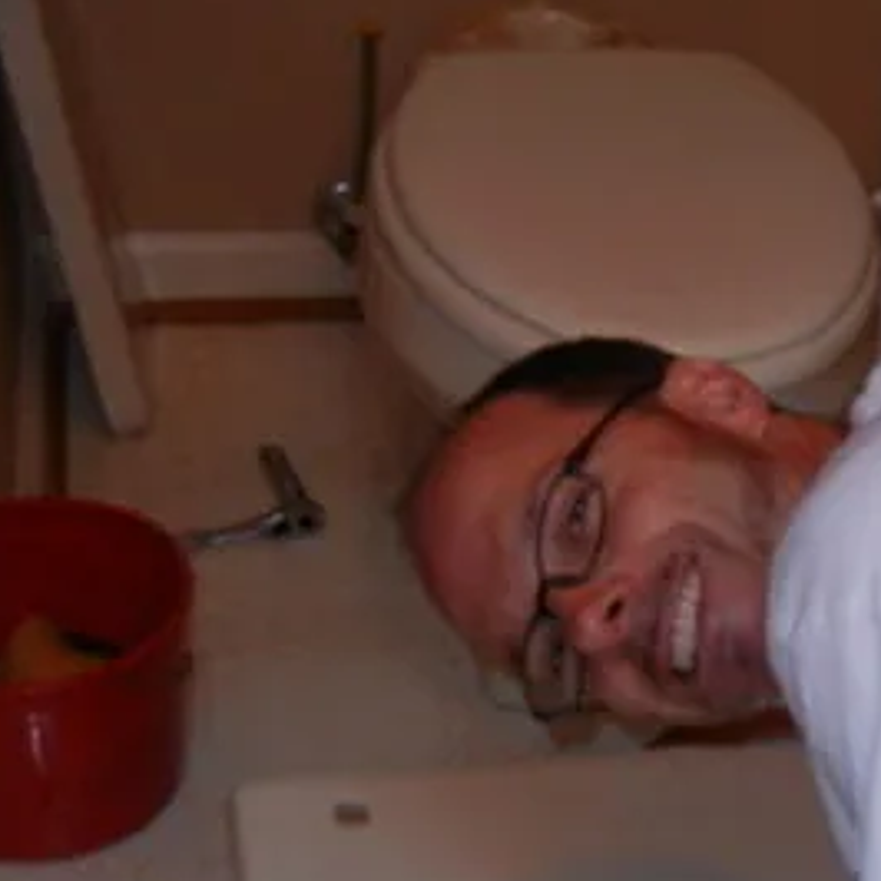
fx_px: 1843
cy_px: 739
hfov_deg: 25.9
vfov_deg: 26.3
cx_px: 821
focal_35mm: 64
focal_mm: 5.4
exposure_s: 1/30
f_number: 3.5
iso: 200
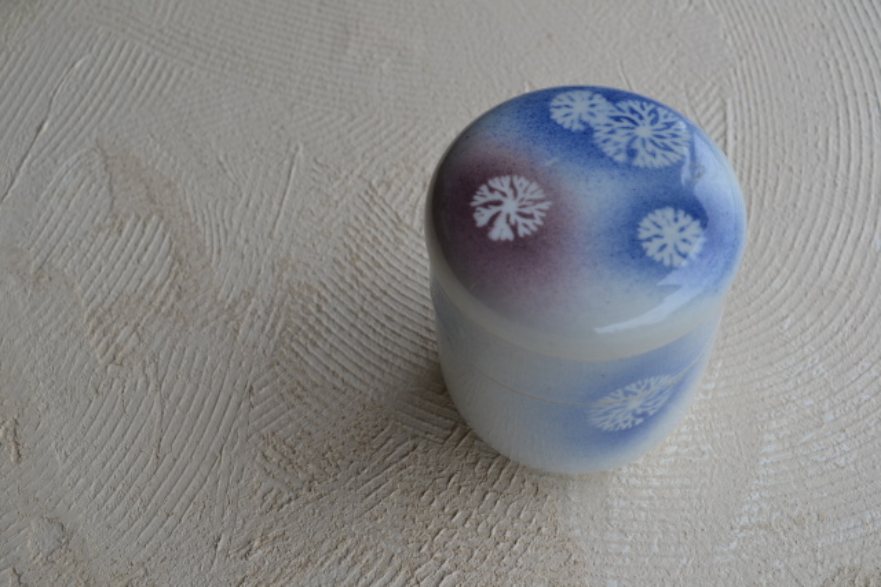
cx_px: 440
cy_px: 294
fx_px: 1174
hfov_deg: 41.1
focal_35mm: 48
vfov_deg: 28.0
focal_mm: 32
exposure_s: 1/125
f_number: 5.6
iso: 110
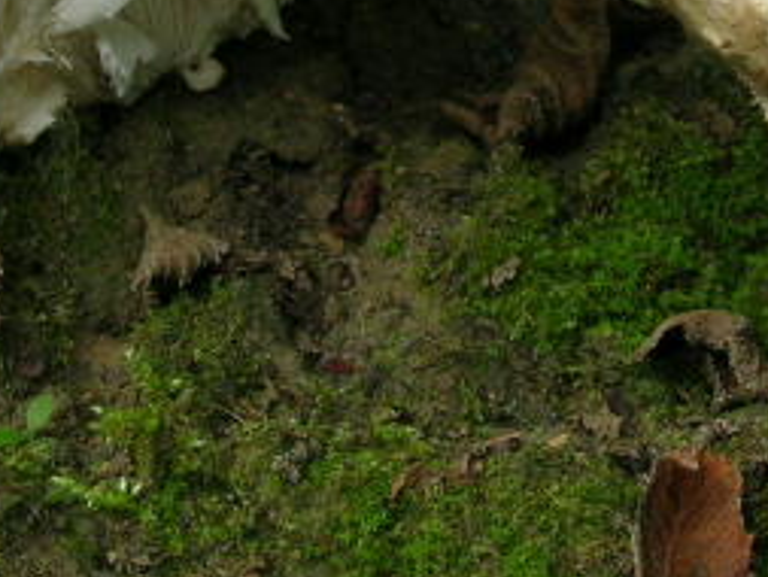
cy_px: -255
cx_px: 489
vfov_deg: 14.2
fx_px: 2175
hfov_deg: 20.0
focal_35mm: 98
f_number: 7.3
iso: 100
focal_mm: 6.5
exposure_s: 1/30
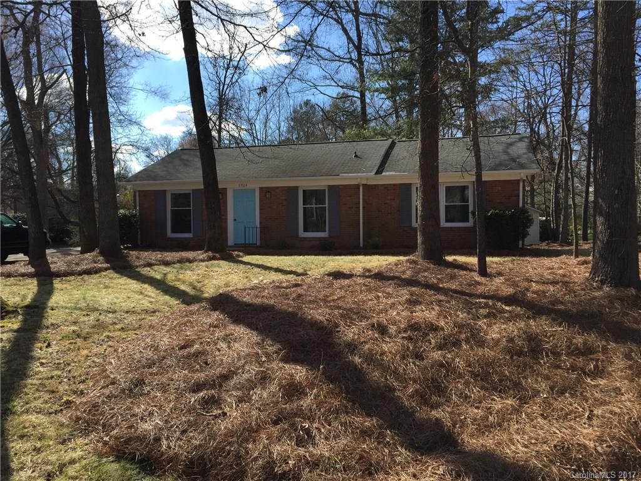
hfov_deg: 61.7
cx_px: 320
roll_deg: -0.3
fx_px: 537
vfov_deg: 48.2
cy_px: 240
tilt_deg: -2.3
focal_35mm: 29
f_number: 2.2
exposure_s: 1/1130
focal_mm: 4.15
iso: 32
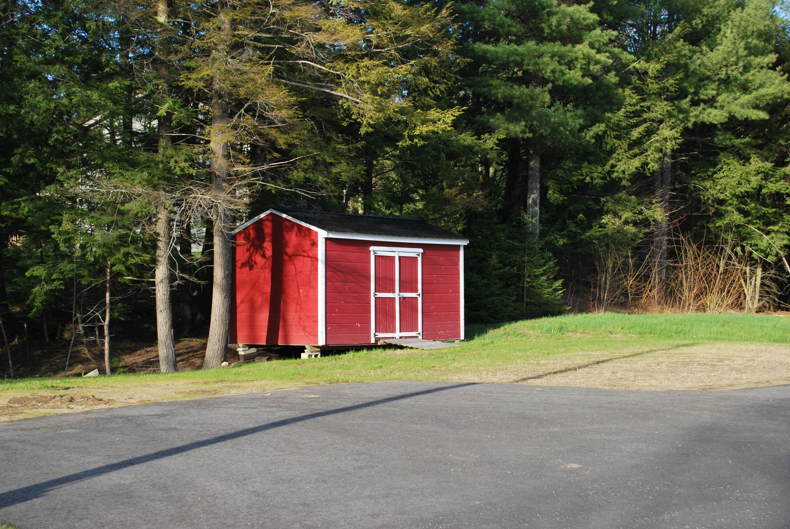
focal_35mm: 52
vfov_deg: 25.8
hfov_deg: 37.8
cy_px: 264
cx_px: 395
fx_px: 1153
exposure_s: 1/125
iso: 100
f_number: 5.6
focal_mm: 35
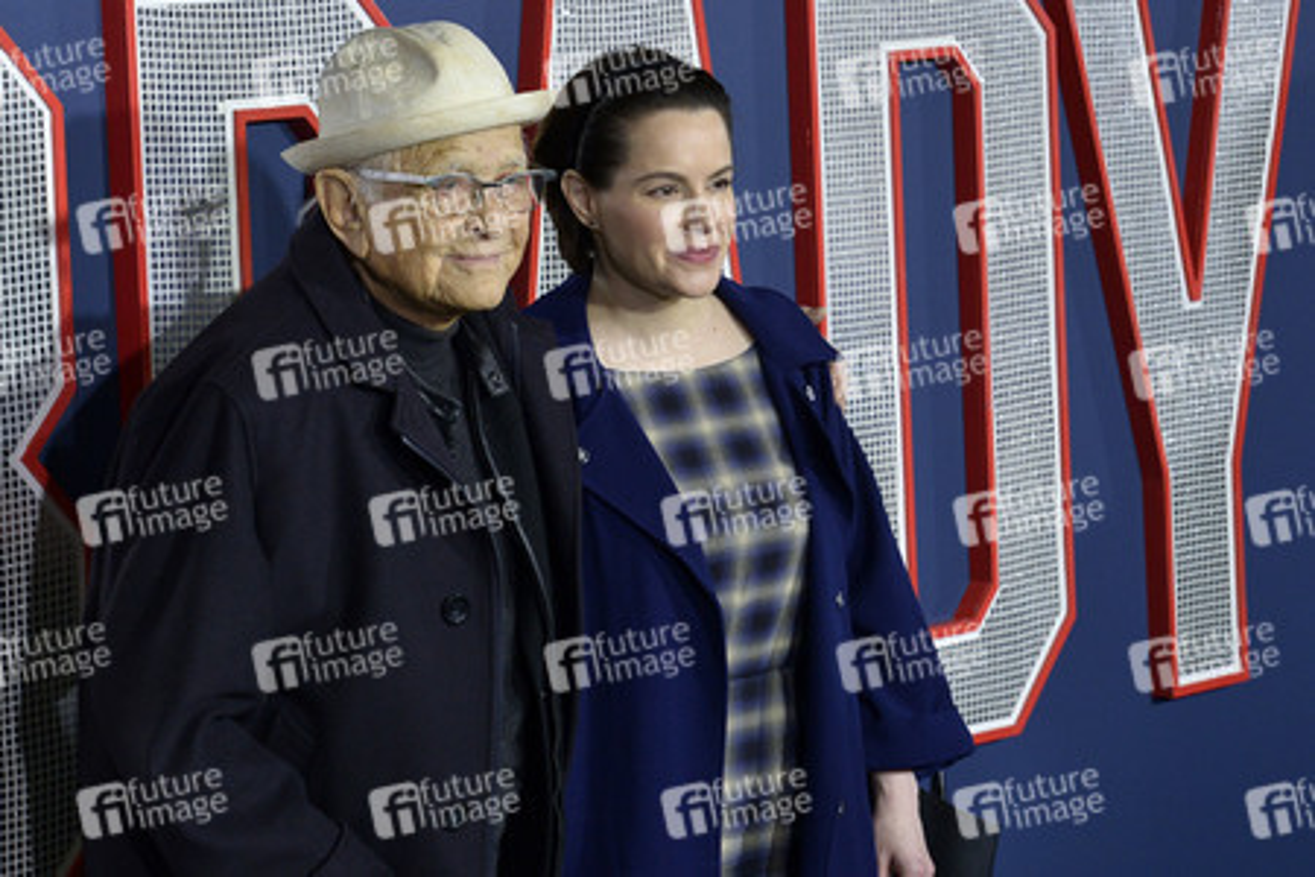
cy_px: 438
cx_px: 658
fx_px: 4456
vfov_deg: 11.2
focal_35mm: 122
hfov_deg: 16.8
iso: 2000
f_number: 6.3
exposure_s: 1/320
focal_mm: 122
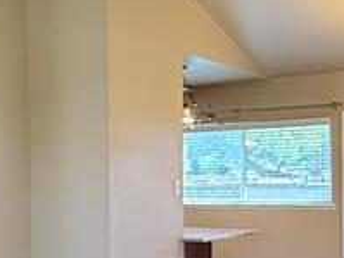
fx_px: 715
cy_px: 187
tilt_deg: +0.1
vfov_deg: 20.3
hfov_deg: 24.3
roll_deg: +0.1
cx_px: -80
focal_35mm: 72
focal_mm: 2.22
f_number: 2.2
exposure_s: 1/120
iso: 250
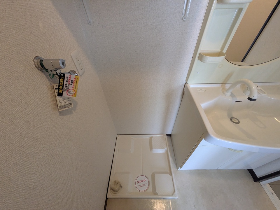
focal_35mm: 14
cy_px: 105
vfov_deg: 85.7
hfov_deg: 102.1
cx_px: 140
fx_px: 113
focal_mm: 1.83
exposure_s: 1/120
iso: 402
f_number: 2.2
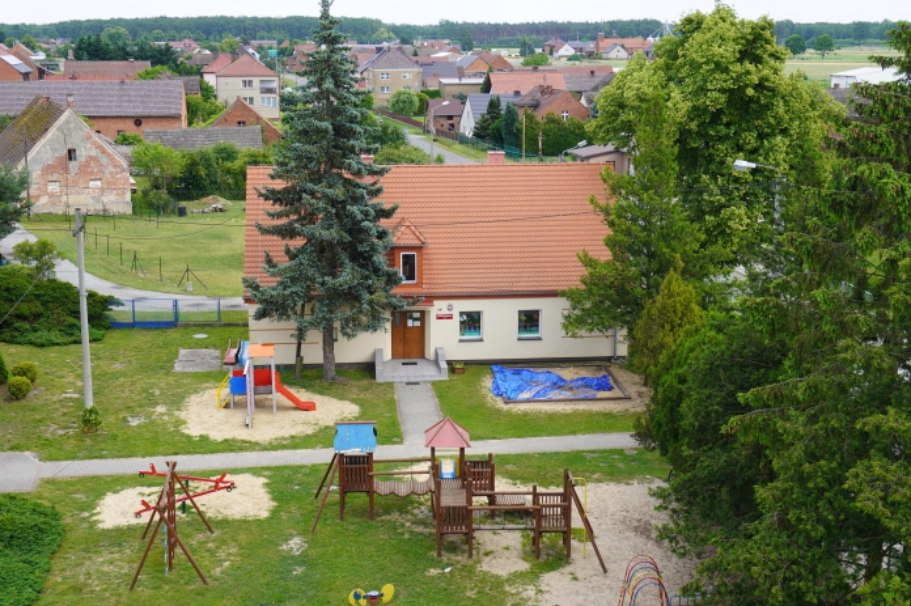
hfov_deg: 42.3
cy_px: 320
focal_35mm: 47
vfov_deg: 28.9
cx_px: 435
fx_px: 1178
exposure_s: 1/100
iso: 100
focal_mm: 27
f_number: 7.1
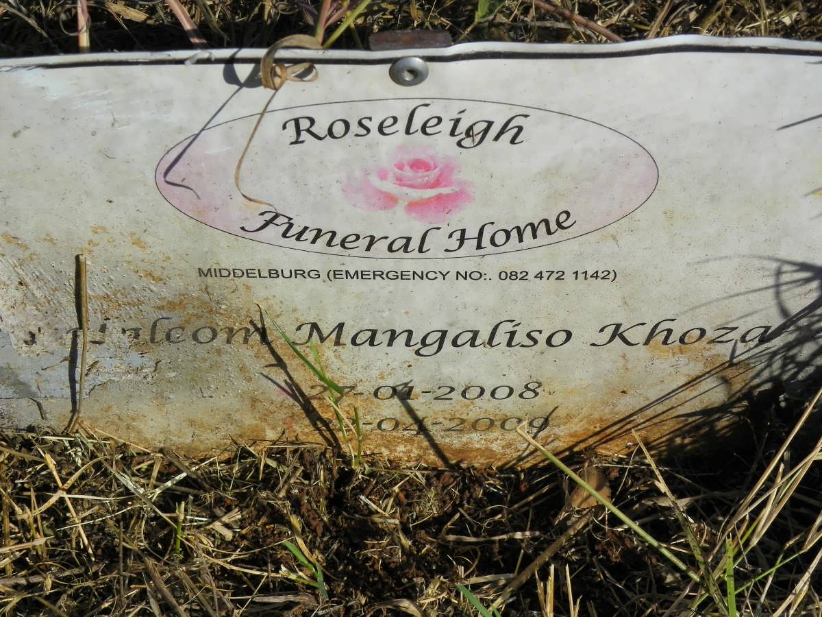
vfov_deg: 22.3
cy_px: 308
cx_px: 411
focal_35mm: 66
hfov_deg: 29.4
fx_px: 1567
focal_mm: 11.8
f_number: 5.6
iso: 64
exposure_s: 1/640
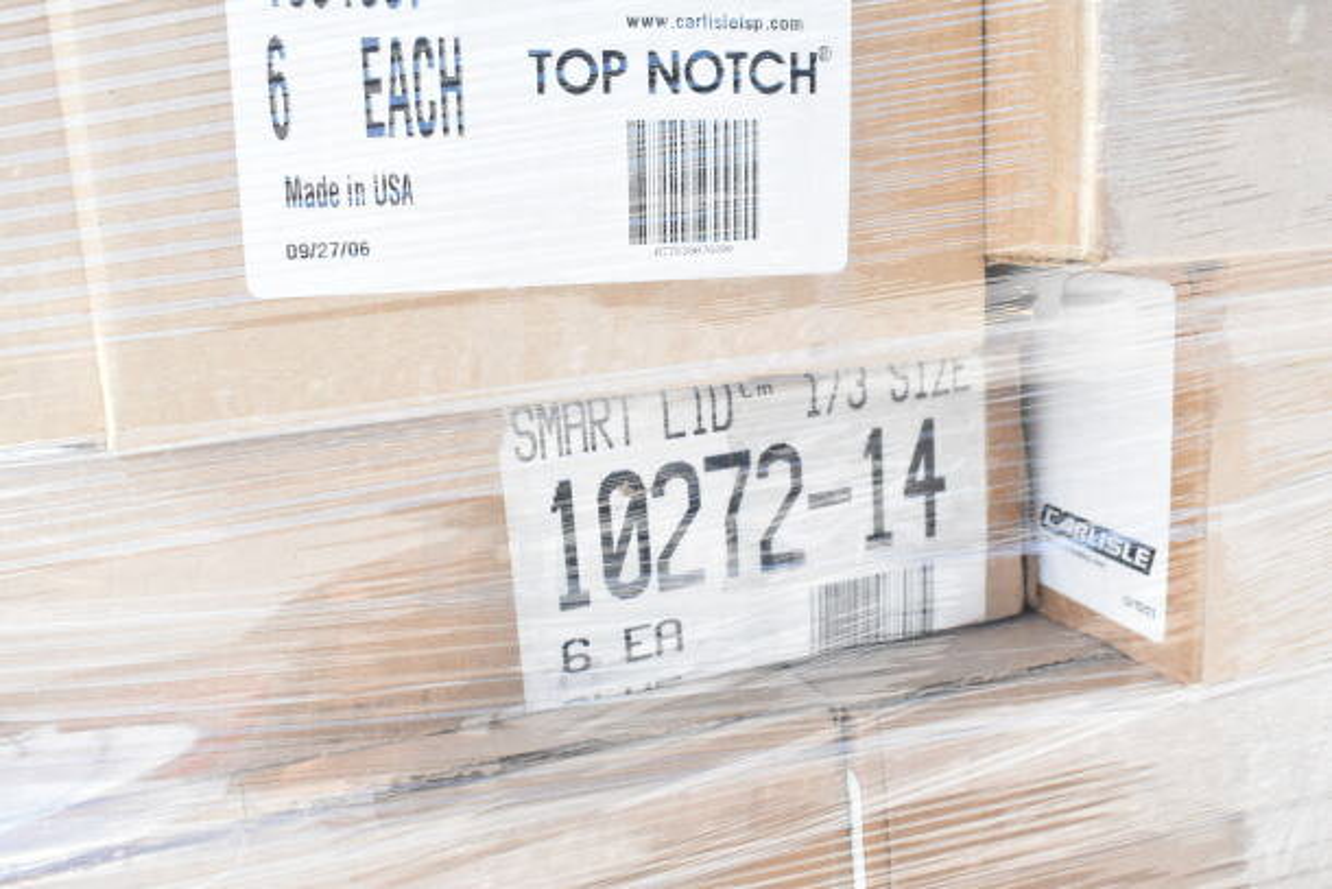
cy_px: 444
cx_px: 666
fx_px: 1332
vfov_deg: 36.9
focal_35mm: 36
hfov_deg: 53.1
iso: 1600
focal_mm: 24
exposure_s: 1/400
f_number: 10
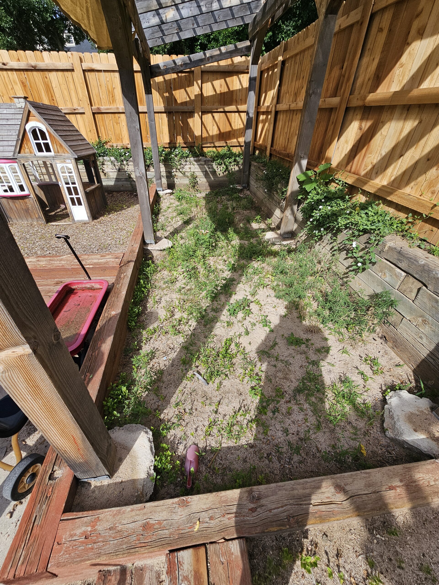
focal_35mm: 13
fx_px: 220
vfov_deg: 106.2
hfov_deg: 89.9
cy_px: 292
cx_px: 220
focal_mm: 2.2
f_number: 2.2
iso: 50
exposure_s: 1/1422
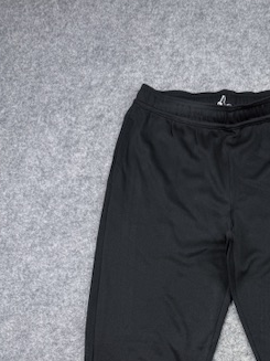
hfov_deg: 29.9
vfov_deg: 36.8
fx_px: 489
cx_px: 226
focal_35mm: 47
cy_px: 350
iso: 64
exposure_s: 1/121
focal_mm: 6.76
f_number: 1.78
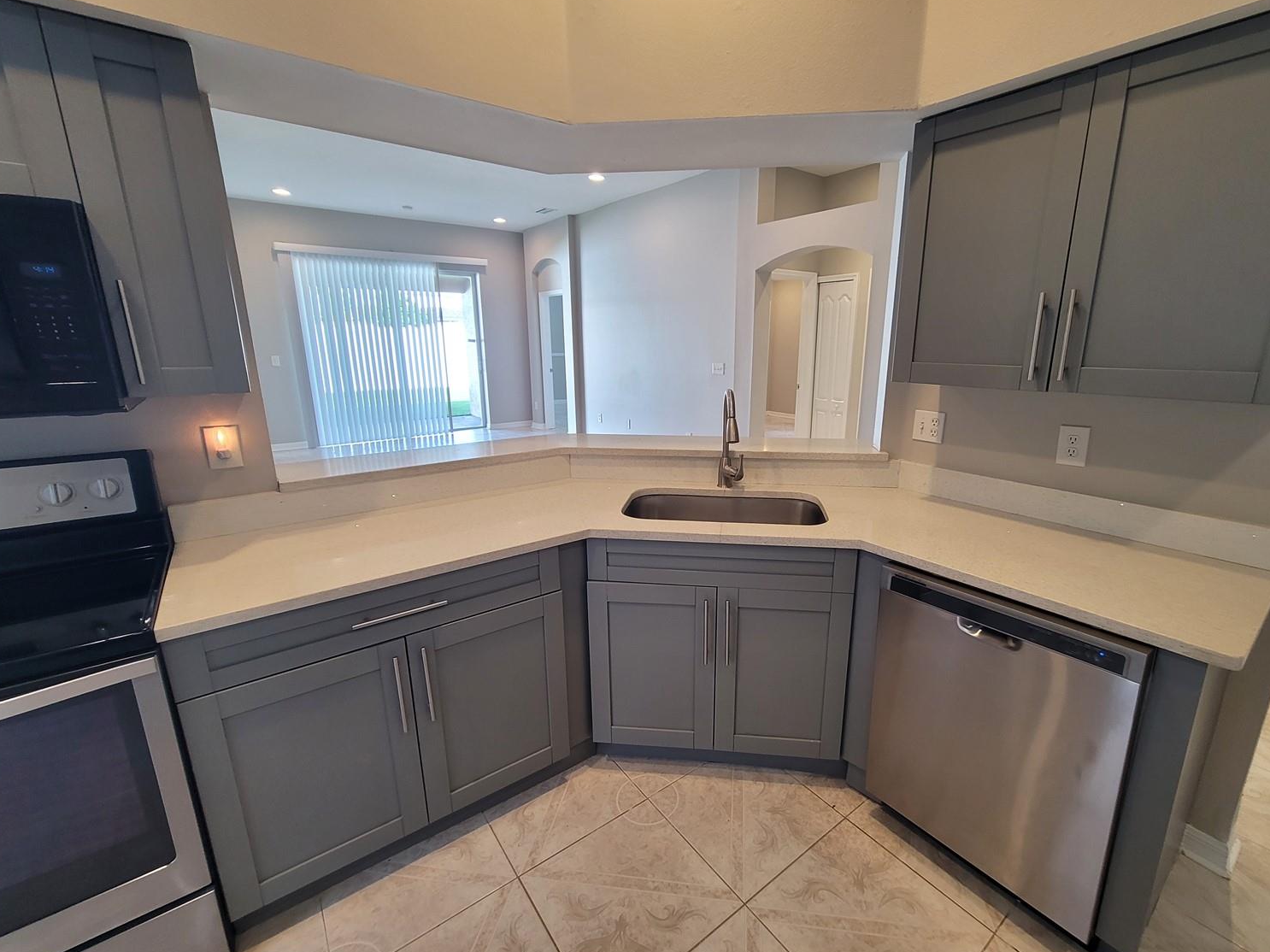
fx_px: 514
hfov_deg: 102.0
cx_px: 672
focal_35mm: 14
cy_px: 473
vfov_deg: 85.7
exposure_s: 1/60
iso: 160
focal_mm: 2.2
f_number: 2.2
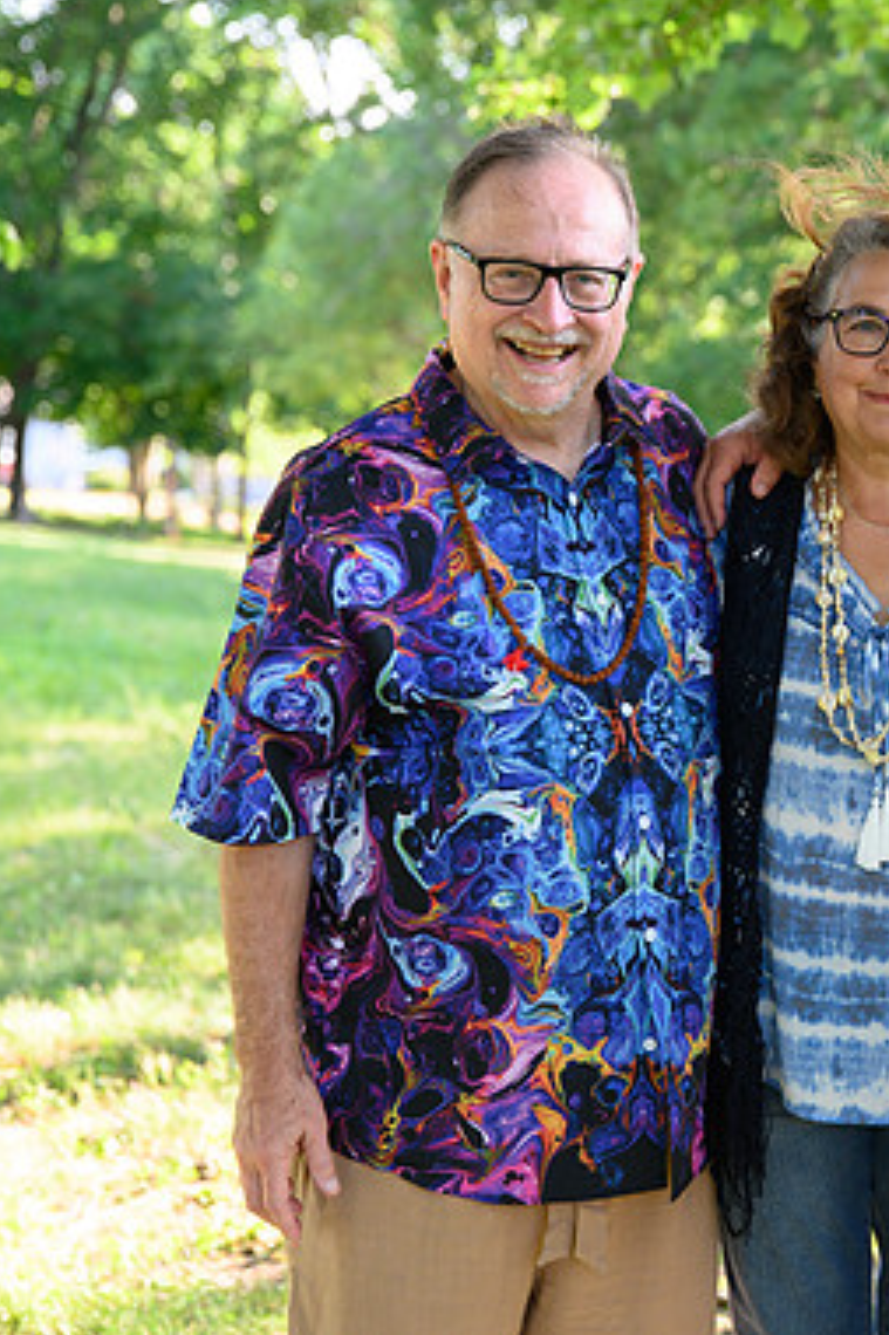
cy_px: 660
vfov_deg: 24.2
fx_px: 3114
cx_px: 900
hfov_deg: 15.9
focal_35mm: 84
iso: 800
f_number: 3.2
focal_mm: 55
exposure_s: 1/320
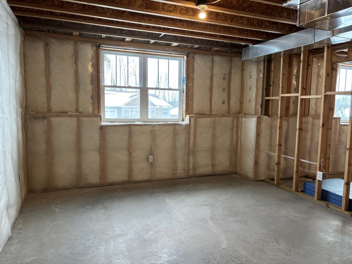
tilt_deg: -5.6
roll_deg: -1.5
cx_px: 176
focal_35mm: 26
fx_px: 264
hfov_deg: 67.3
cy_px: 132
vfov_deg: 53.1
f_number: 1.6
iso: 100
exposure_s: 1/60
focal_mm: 5.96
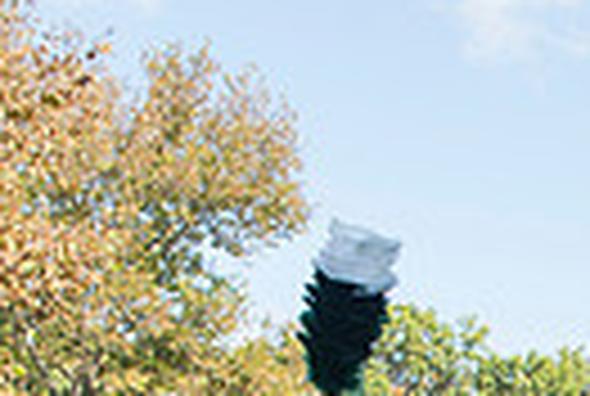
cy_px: 758
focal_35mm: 106
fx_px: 1741
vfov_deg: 11.8
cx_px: 842
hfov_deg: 17.6
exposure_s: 1/500
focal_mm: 24
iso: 200
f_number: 5.6
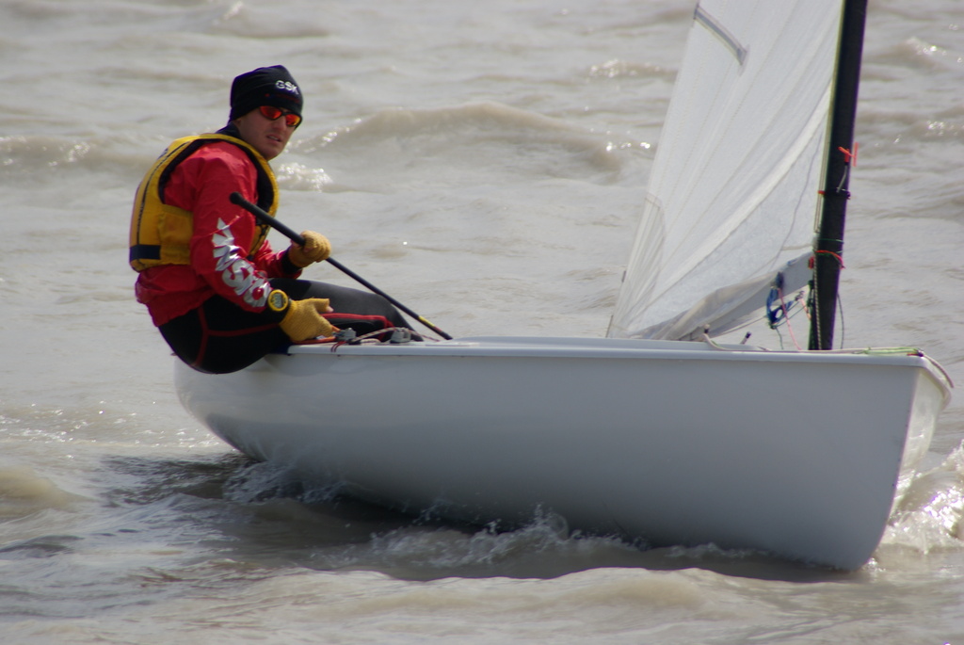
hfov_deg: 4.6
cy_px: 322
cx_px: 482
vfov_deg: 3.1
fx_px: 12062
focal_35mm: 450
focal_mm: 300
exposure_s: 1/350
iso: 100
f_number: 6.7
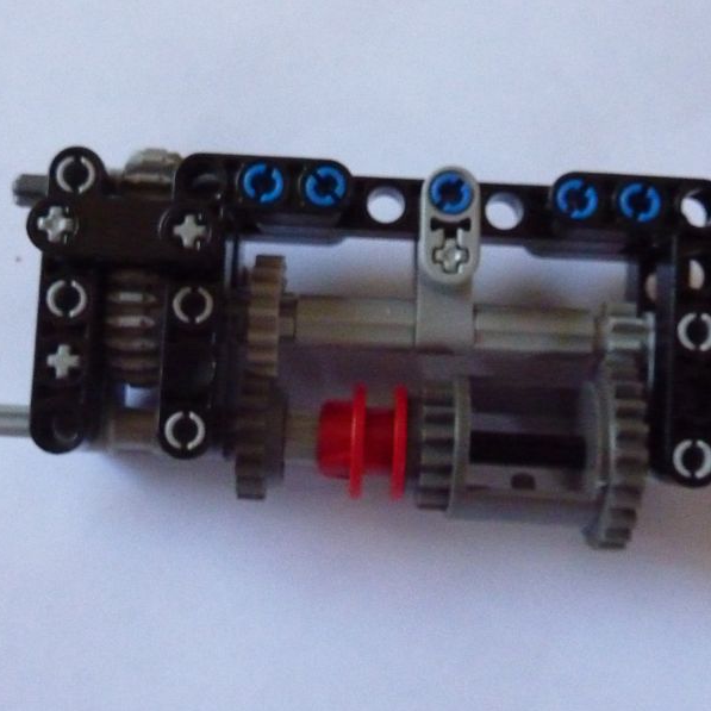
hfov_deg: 37.5
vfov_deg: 37.6
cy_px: 356
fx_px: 1046
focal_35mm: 45
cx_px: 331
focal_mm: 4.4
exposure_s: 1/80
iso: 800
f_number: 3.3
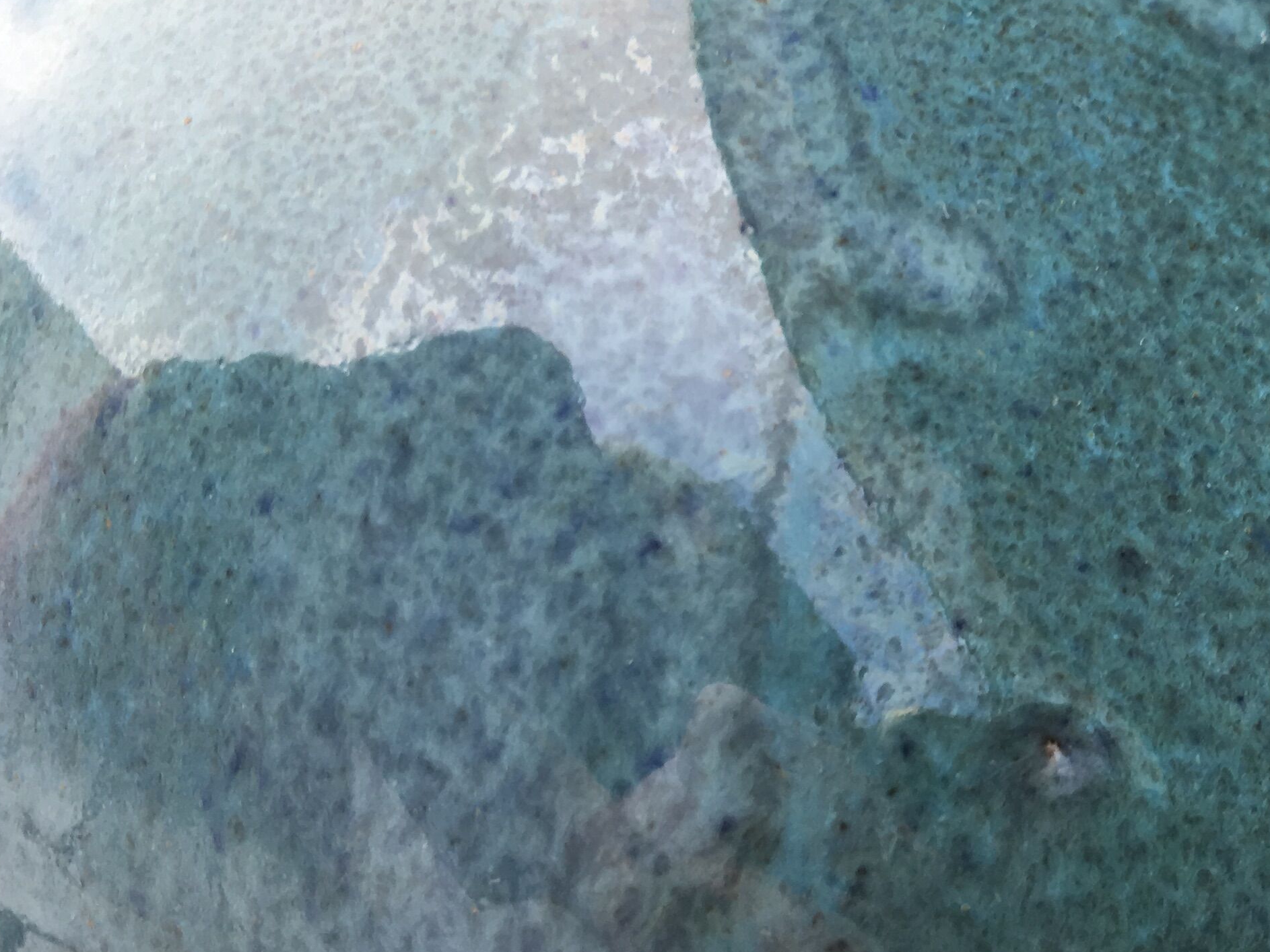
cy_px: 557
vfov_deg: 23.6
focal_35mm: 62
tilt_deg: -28.7
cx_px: 1330
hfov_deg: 28.8
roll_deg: -2.9
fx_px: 2274
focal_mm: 4.15
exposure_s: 1/123
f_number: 2.2
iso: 25
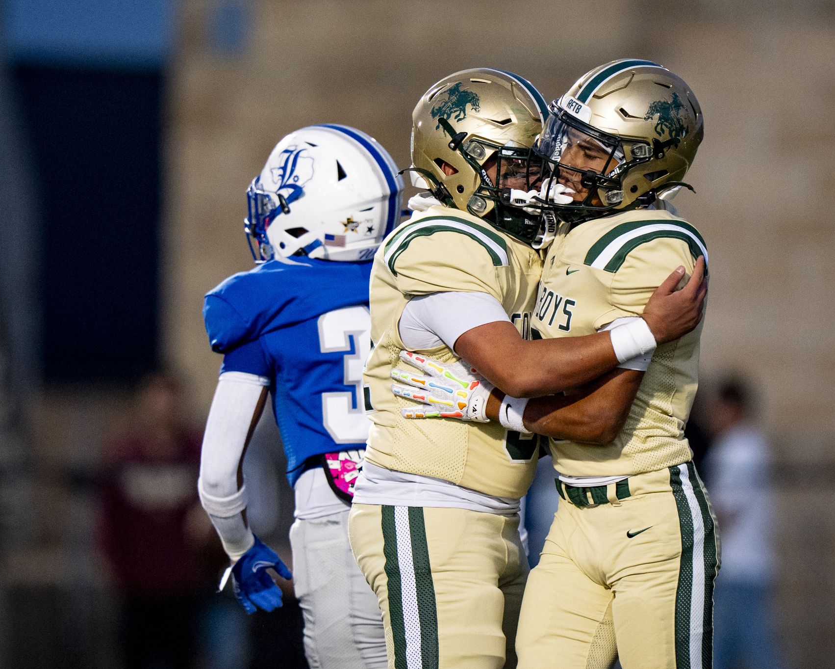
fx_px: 16536
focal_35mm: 669
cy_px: 330
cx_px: 511
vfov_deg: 2.3
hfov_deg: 2.9
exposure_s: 1/1000
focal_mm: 400
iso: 3200
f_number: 3.2
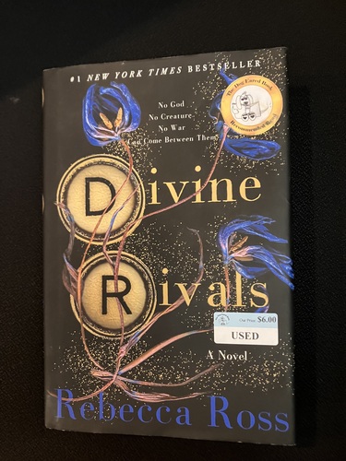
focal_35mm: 28
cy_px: 230
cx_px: 173
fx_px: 373
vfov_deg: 63.4
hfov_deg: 49.7
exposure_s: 1/24
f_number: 1.8
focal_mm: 3.99
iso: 640
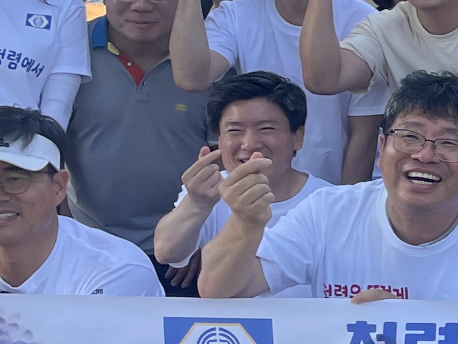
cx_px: 986
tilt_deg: -1.3
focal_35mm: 139
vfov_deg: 10.7
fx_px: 1840
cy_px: 139
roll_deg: -0.4
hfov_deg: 12.2
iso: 32
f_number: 1.6
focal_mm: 4.2
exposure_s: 1/947
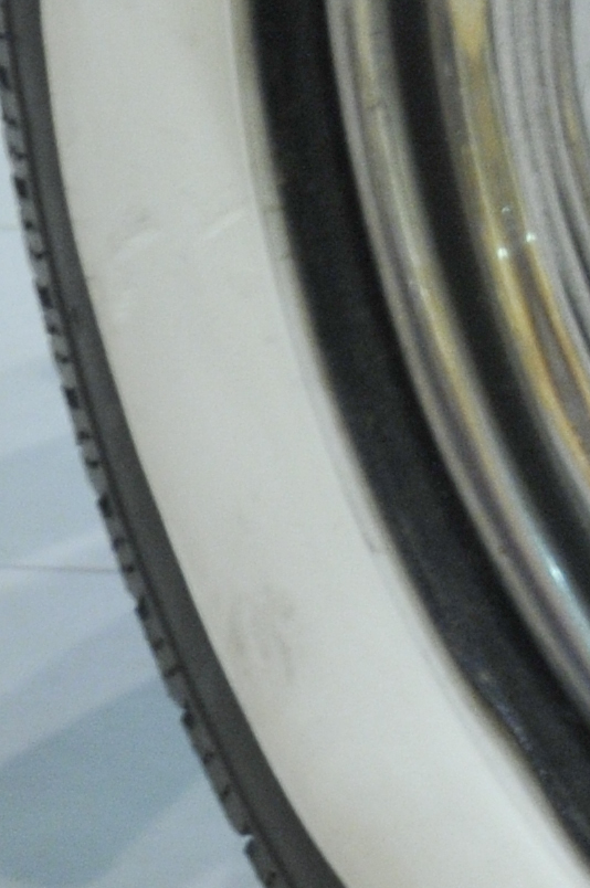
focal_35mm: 384
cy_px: -68
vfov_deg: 5.4
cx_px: 1025
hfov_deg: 3.5
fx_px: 9464
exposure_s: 1/8
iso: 640
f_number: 11
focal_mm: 48
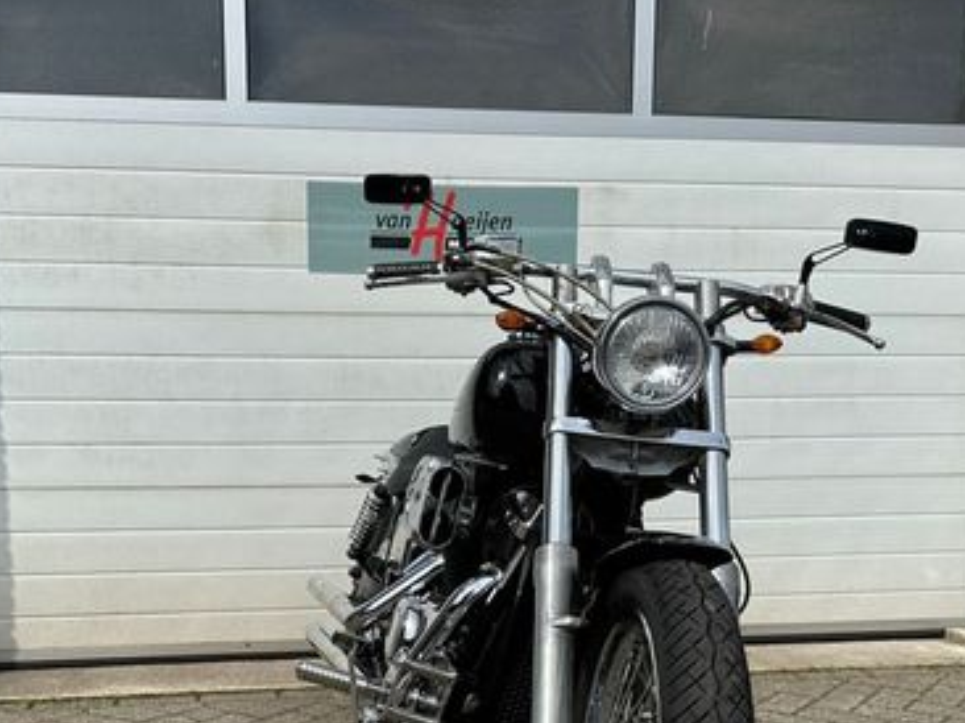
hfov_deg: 44.8
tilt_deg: -11.4
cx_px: 432
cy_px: 602
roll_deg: +0.3
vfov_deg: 33.1
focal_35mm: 42
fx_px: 1170
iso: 80
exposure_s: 1/6623
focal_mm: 6.86
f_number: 1.78
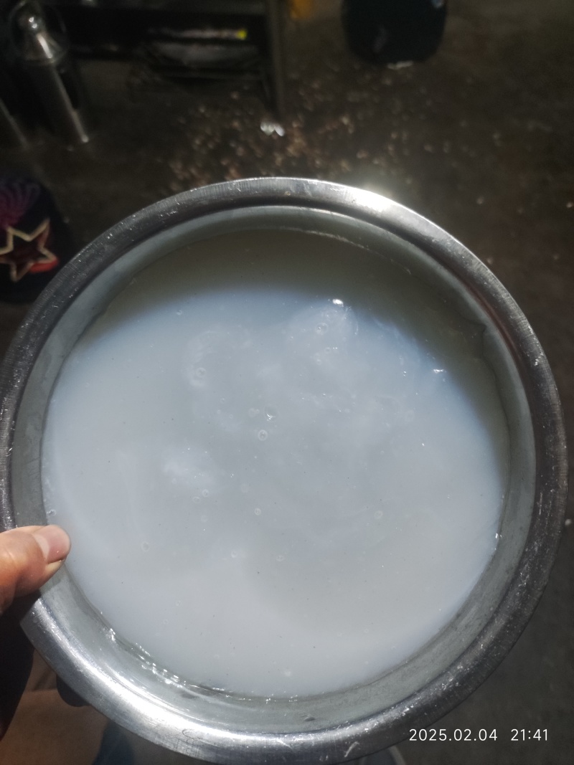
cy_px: 382
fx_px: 553
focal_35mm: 25
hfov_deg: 54.9
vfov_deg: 69.4
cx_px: 287
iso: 1177
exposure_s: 1/33
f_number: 1.79
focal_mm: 4.71
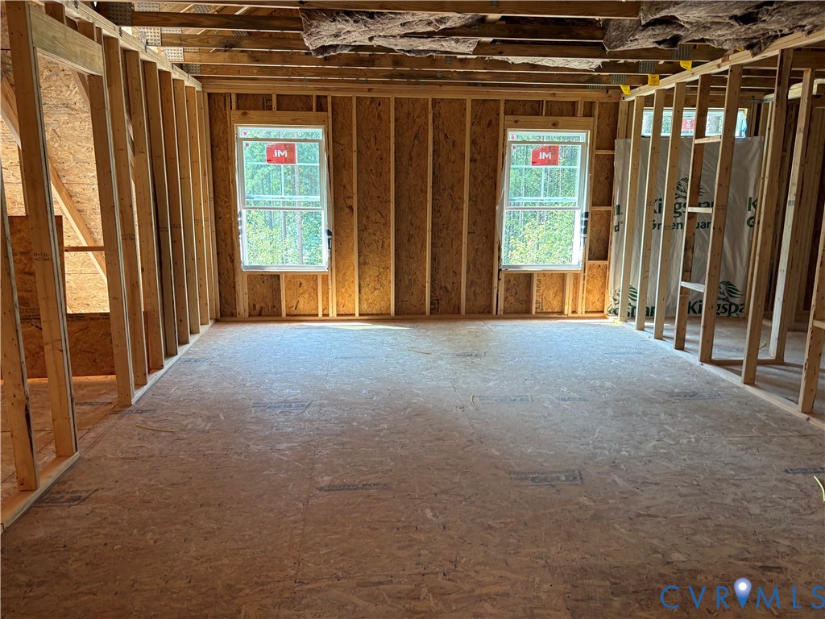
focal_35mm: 26
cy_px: 310
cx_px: 412
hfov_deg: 67.3
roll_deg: +1.3
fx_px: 620
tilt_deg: -10.0
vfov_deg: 53.1
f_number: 1.6
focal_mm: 5.96
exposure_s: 1/122
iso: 80
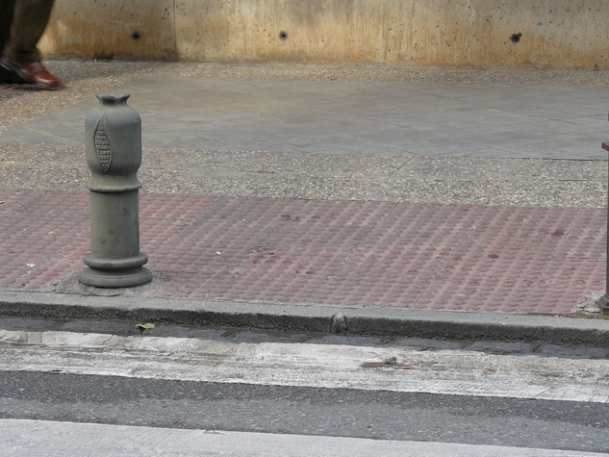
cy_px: 265
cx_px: 337
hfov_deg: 13.7
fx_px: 2534
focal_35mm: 144
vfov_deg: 10.3
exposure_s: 1/125
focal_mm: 19
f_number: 4
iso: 100
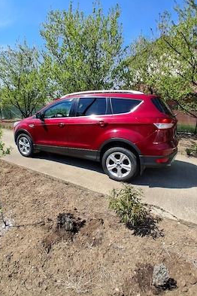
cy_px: 147
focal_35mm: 18
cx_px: 85
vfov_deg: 90.0
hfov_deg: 67.1
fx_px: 148
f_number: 2.2
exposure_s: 1/1429
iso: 50
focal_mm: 1.4
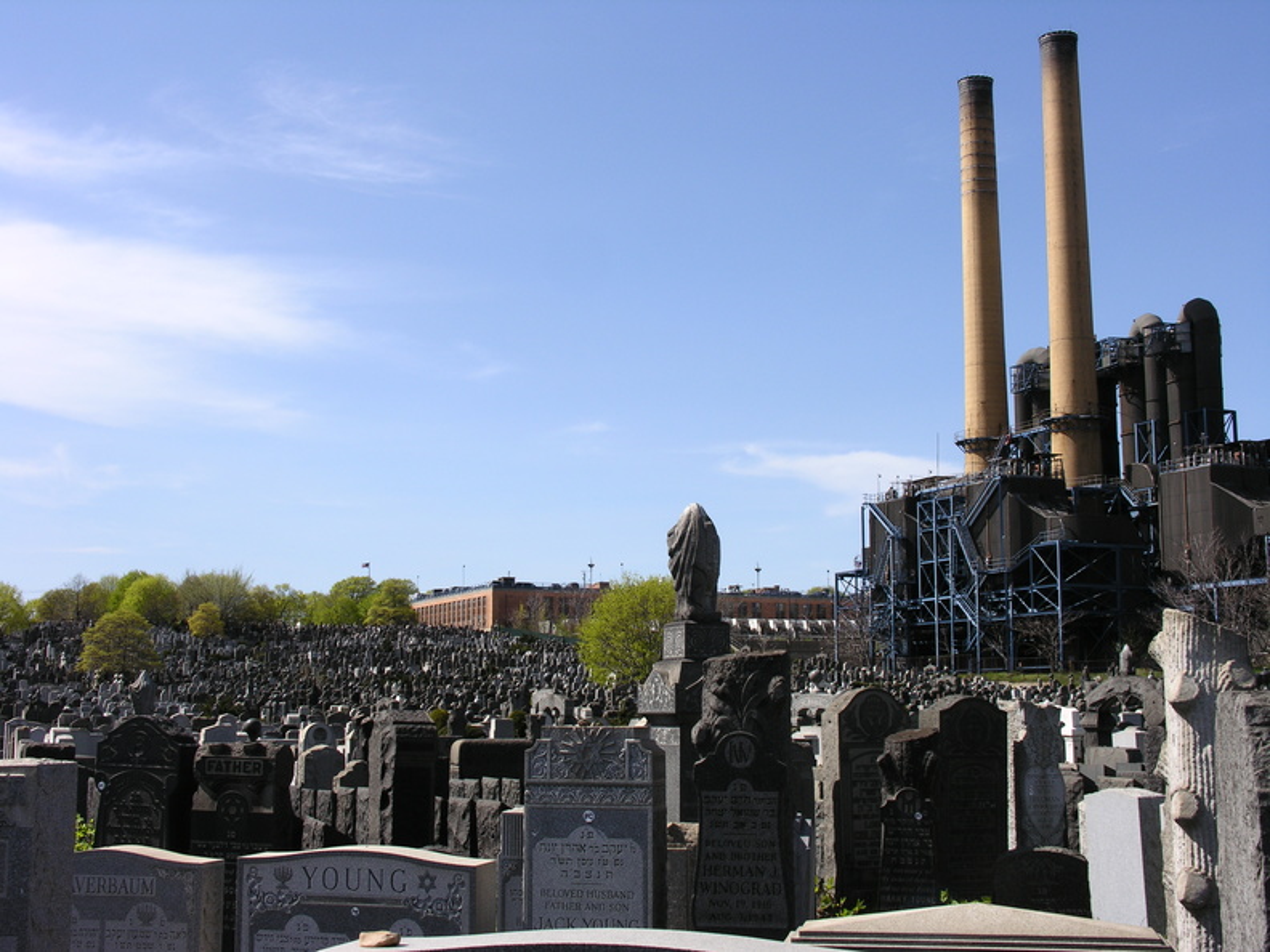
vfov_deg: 31.5
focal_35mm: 46
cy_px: 476
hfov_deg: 41.2
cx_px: 635
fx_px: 1688
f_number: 7.6
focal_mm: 11.8
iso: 50
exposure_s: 1/185
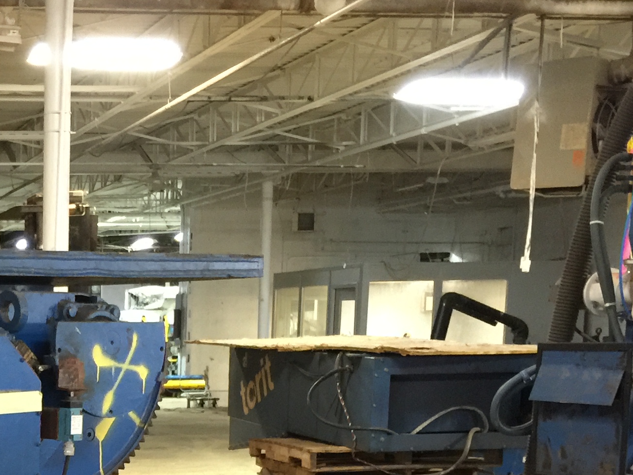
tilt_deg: -9.2
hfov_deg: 24.8
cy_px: 565
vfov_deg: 19.1
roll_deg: +0.4
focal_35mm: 73
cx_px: -64
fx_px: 1335
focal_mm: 4.15
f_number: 2.2
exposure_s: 1/8
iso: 125
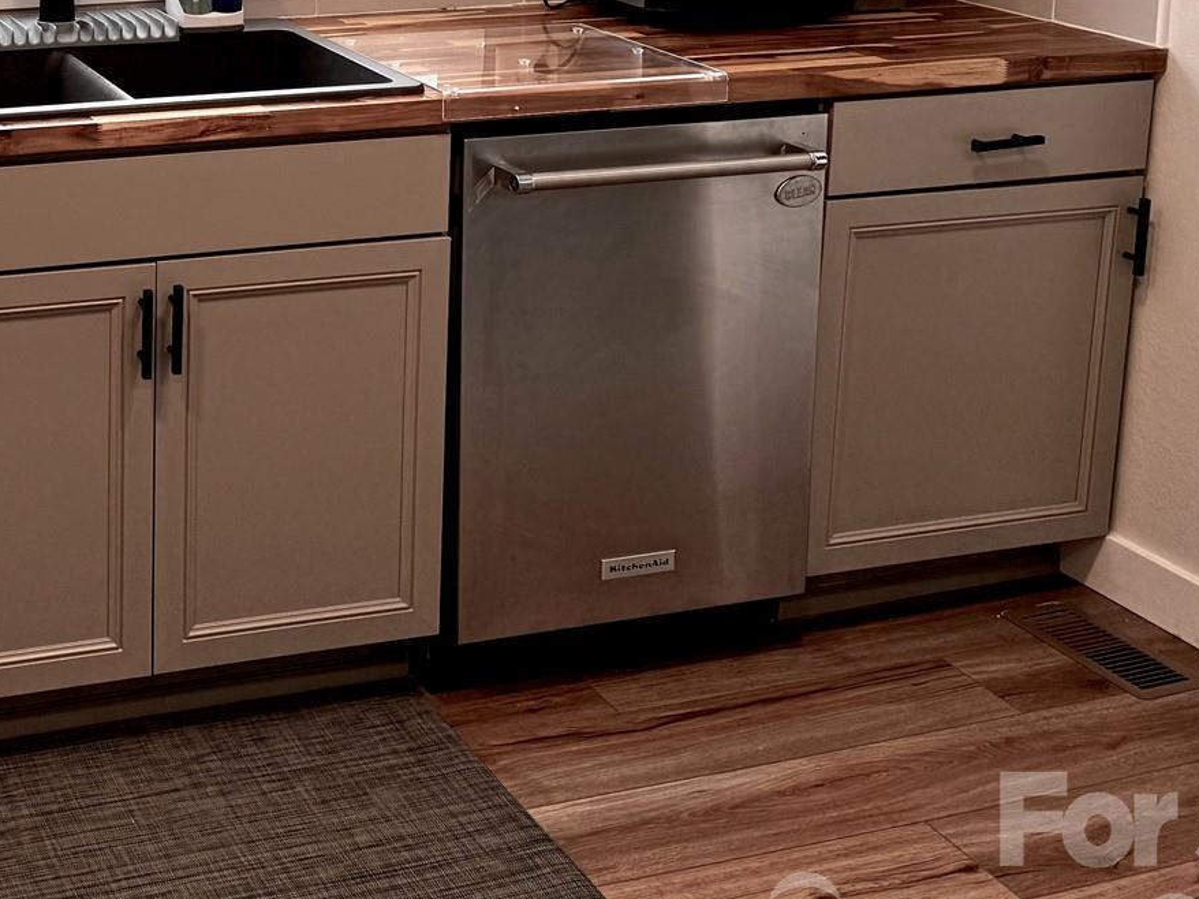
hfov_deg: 32.0
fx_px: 1939
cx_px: 37
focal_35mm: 56
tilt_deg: -10.7
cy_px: -10
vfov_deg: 24.8
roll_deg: -0.4
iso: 64
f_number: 1.78
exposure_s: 1/271
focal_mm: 6.76
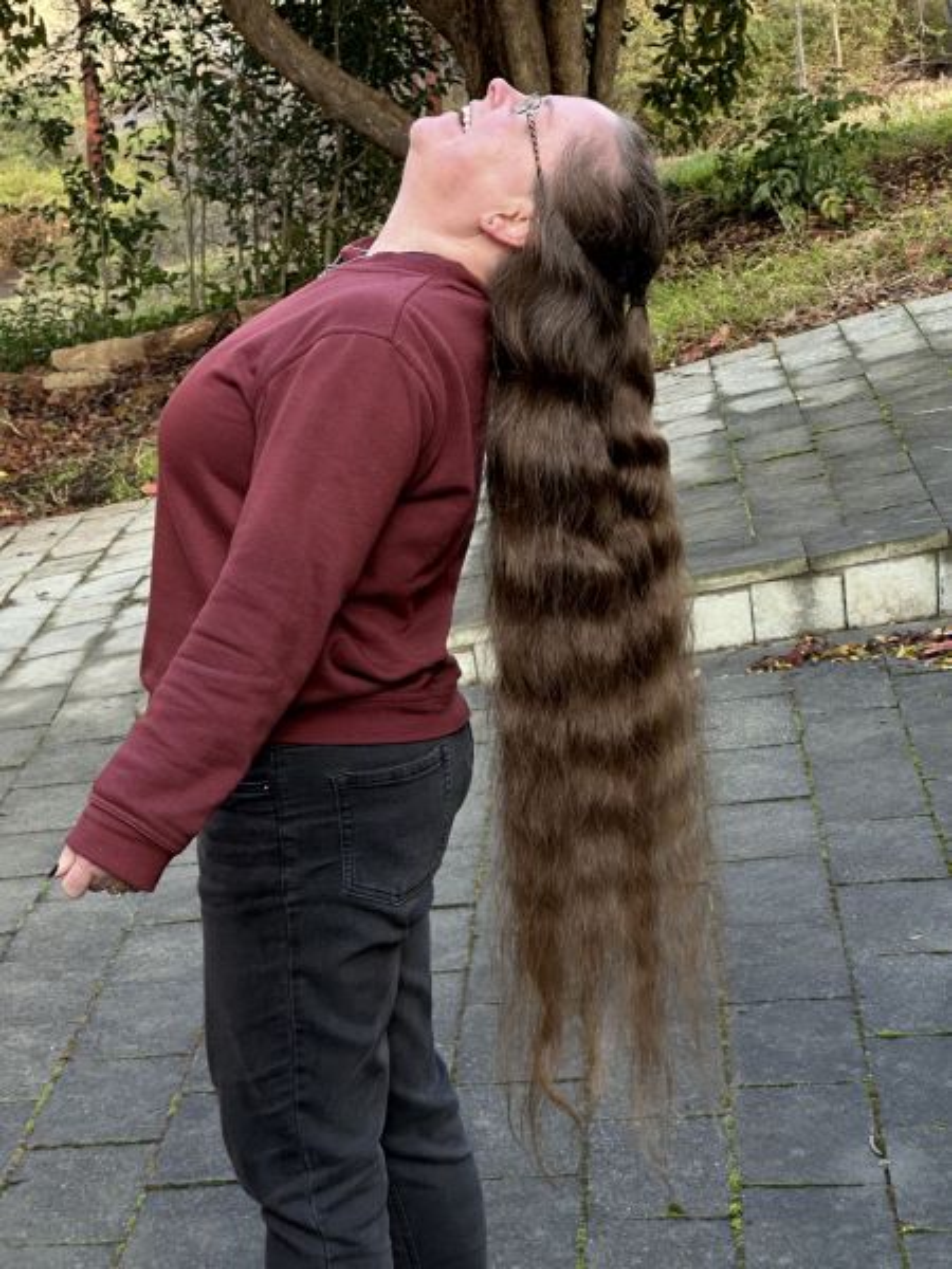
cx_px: 476
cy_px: 634
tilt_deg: -10.5
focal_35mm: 77
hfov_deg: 19.1
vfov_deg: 25.3
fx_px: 2824
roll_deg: -0.7
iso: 40
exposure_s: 1/99
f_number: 2.8
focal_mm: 9
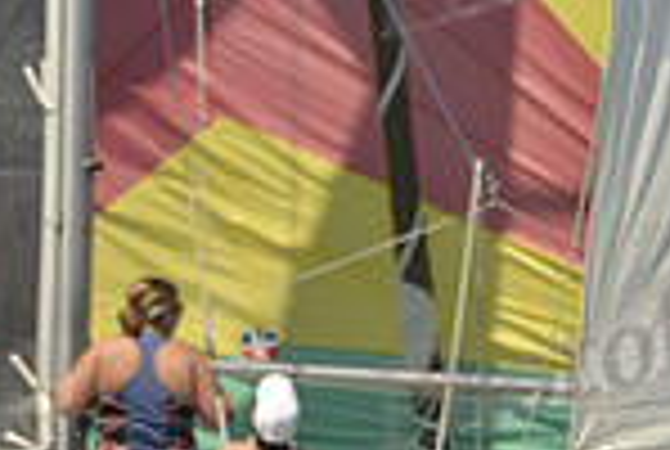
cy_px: 506
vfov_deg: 0.9
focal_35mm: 1554
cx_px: 1241
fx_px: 28979
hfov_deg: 1.3
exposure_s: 1/1600
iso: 200
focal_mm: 400
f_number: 6.3
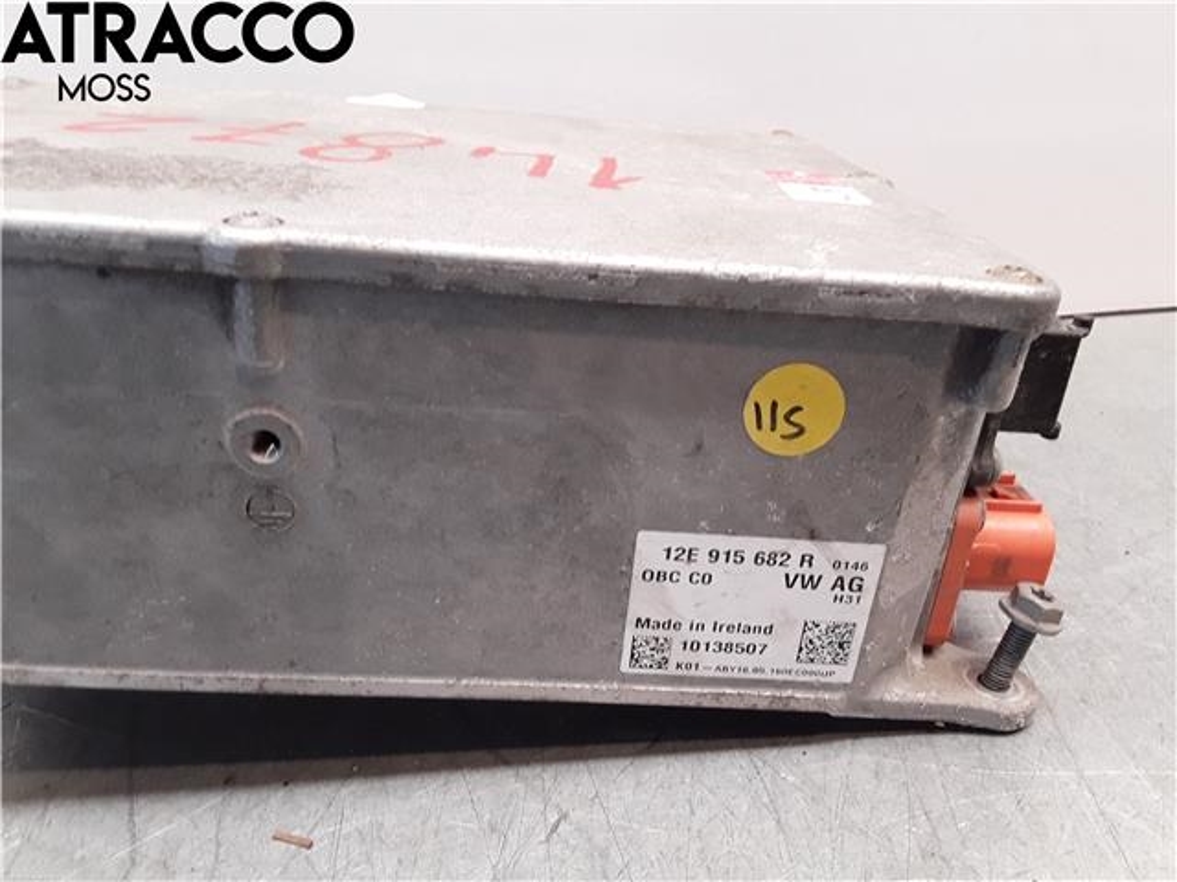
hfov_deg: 63.4
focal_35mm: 28
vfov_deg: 49.7
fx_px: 952
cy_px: 441
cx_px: 588
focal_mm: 2.91
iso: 64
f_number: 1.9
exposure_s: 1/50
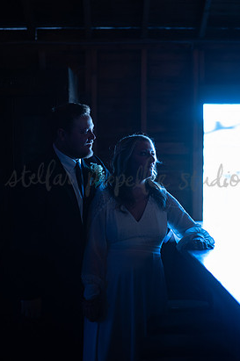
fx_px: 932
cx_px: 127
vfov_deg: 21.9
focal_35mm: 93
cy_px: 177
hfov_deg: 14.7
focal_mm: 85
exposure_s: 1/400
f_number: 2.2
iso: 800
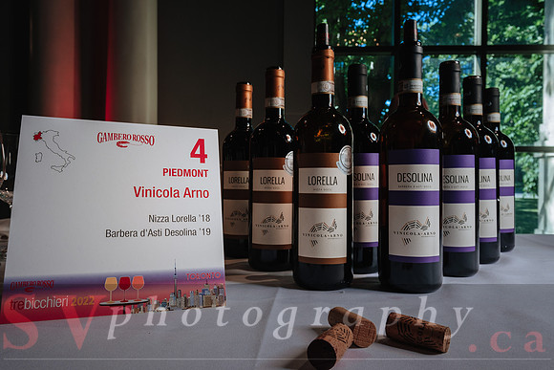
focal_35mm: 26
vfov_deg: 49.2
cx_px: 277
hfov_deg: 68.9
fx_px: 403
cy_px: 185
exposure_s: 1/30
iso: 200
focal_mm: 17.4
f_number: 8
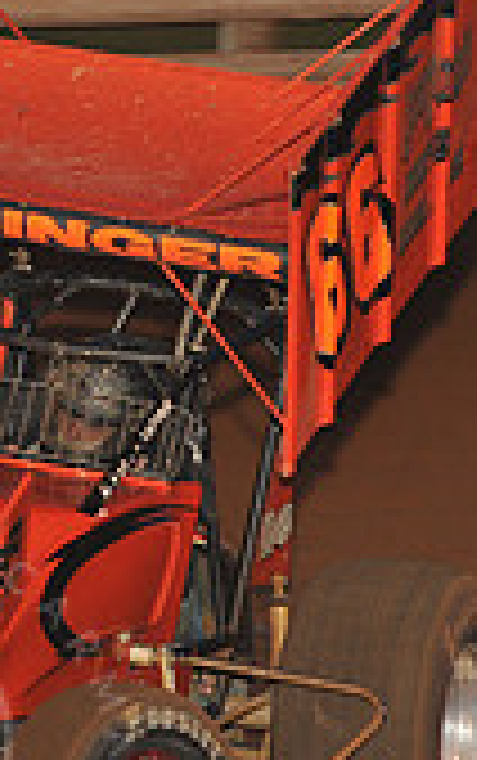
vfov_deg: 4.1
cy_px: 369
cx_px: -135
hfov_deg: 2.6
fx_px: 10498
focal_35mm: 506
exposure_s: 1/320
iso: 1000
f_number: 6.3
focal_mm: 145
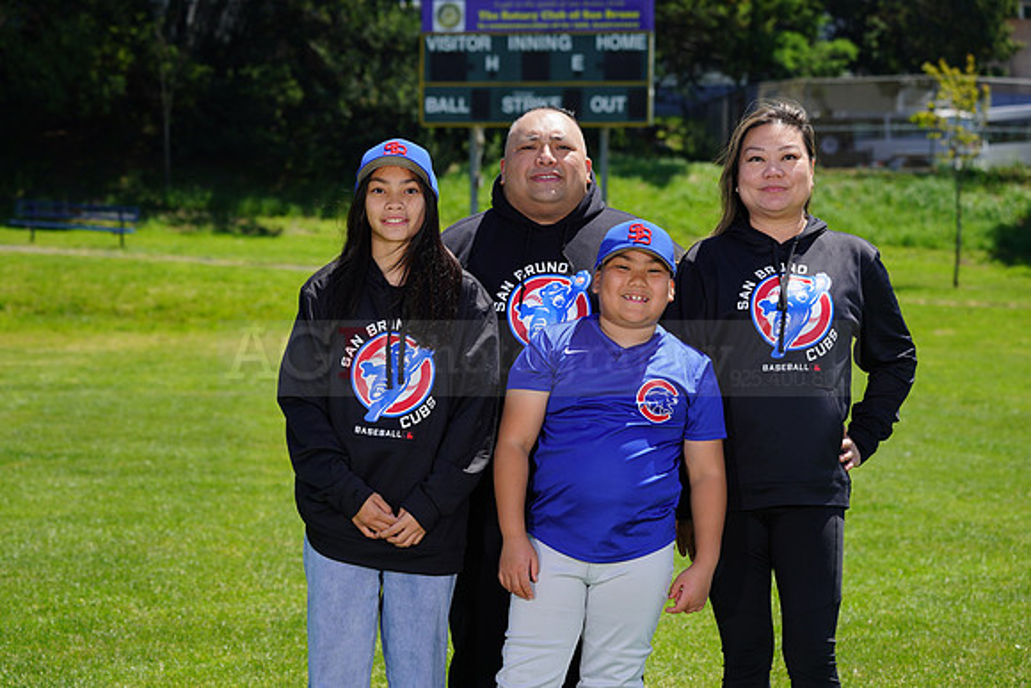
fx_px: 3781
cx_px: 516
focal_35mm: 132
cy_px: 344
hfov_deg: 15.5
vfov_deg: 10.4
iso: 100
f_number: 8
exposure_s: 1/250
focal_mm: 132
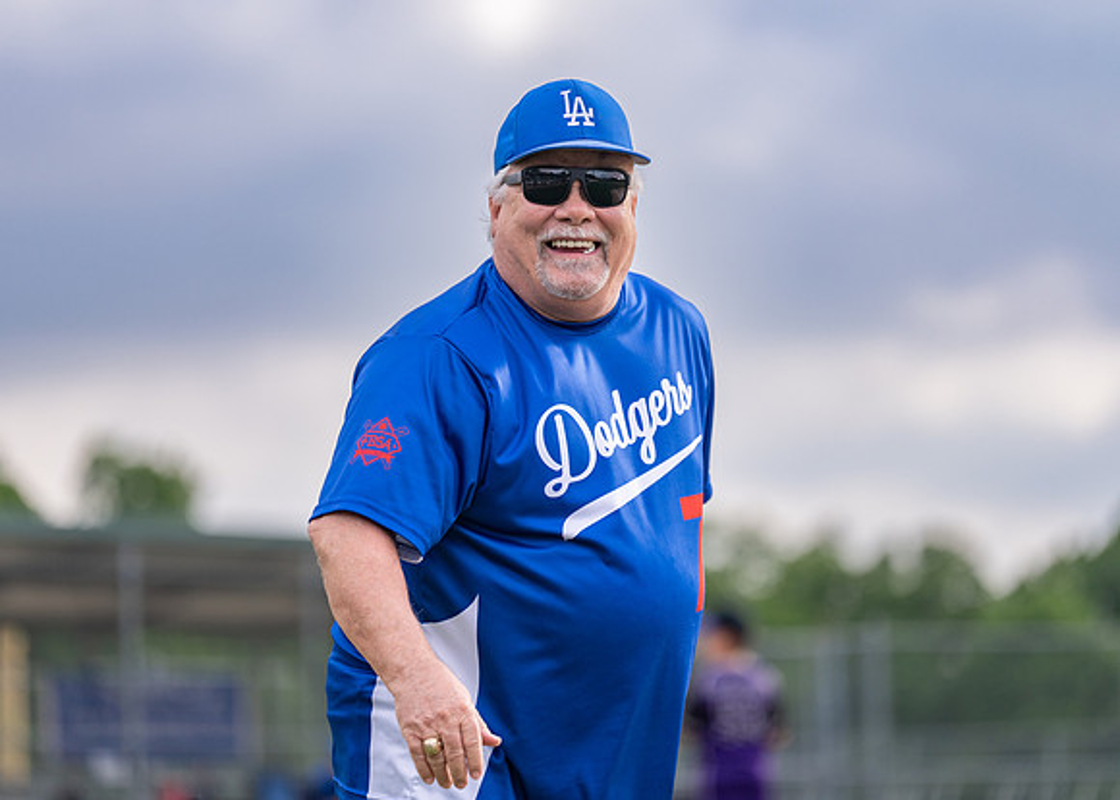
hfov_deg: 11.4
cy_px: 400
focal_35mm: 177
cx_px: 560
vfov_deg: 8.1
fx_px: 5620
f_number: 2.8
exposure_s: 1/2500
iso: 320
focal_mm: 168
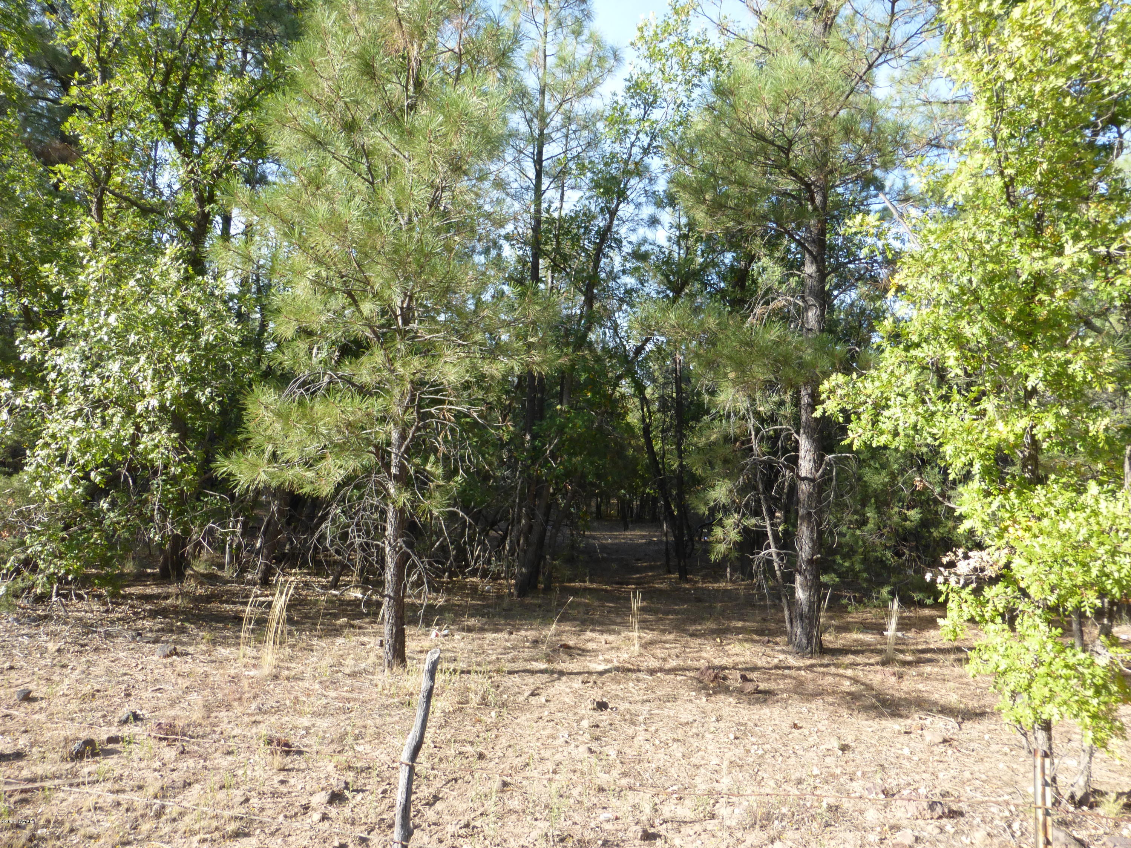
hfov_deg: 71.6
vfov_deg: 56.8
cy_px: 424
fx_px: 784
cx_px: 566
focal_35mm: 24
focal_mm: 4.3
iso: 100
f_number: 4
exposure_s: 1/200
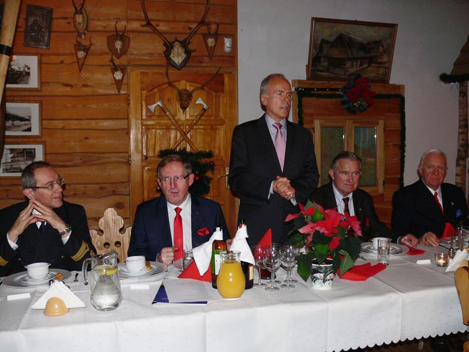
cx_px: 234
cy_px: 176
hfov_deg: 52.6
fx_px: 474
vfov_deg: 40.7
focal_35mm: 35
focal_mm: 7.4
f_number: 2.8
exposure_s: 1/30
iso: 100
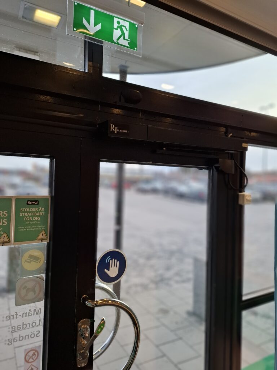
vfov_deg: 73.9
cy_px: 185
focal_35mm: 23
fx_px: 245
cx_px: 138
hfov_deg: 58.9
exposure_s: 1/212
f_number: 1.8
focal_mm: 5.54
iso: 50
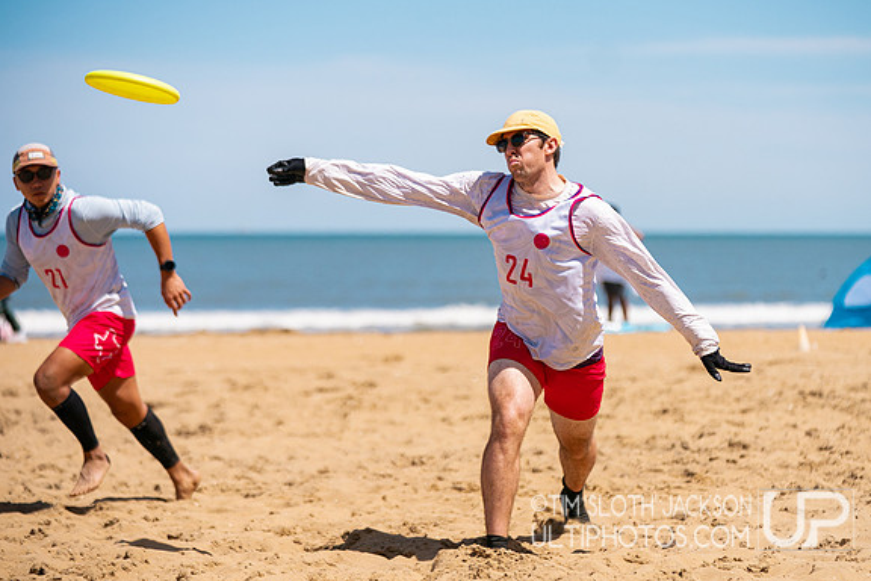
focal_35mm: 137
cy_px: 303
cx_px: 514
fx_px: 3314
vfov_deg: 10.0
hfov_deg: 15.0
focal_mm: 115
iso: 400
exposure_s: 1/8000
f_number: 2.8
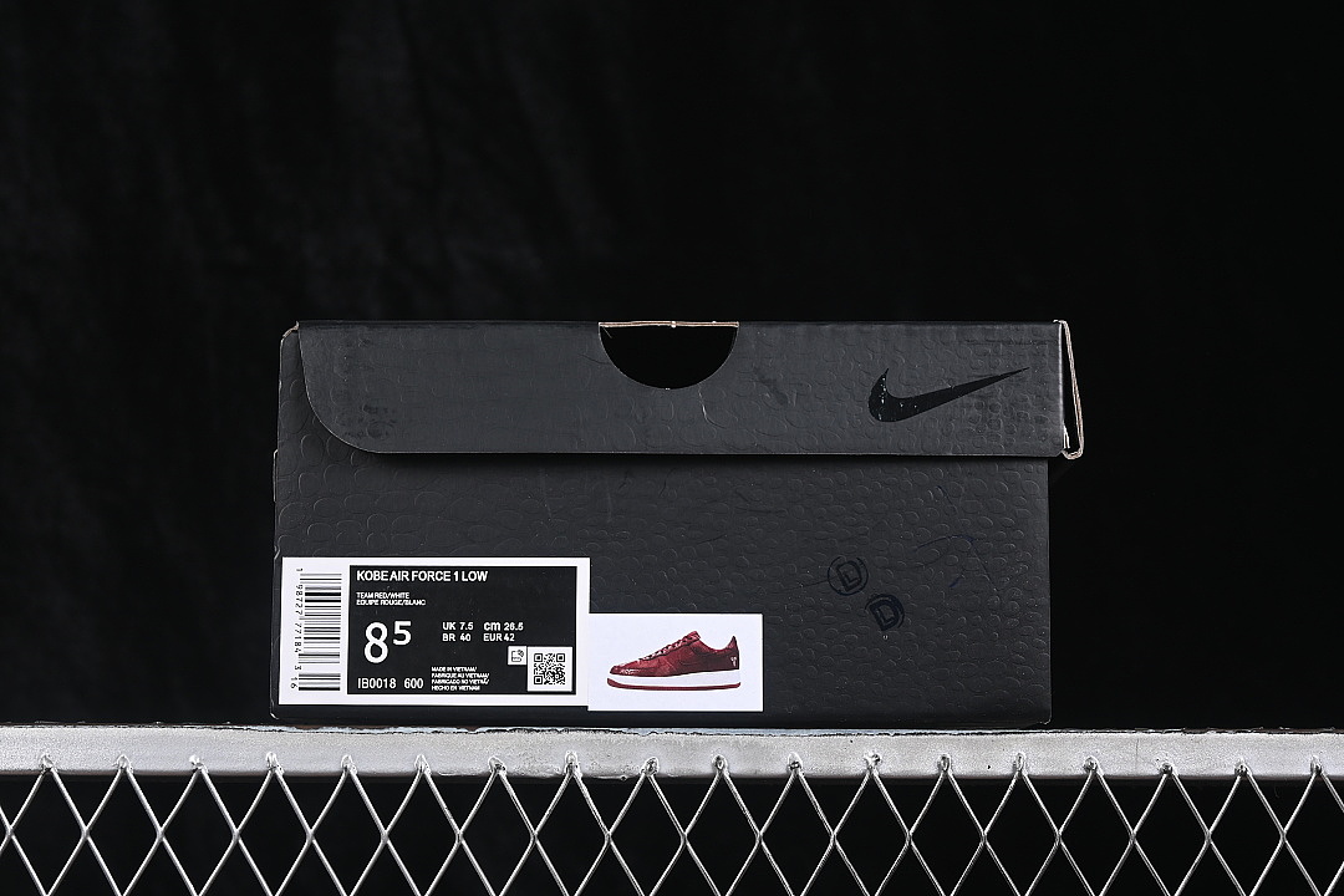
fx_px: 2800
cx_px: 672
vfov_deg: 18.2
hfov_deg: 27.0
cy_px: 448
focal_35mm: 75
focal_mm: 50
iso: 160
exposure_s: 1/60
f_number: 6.3
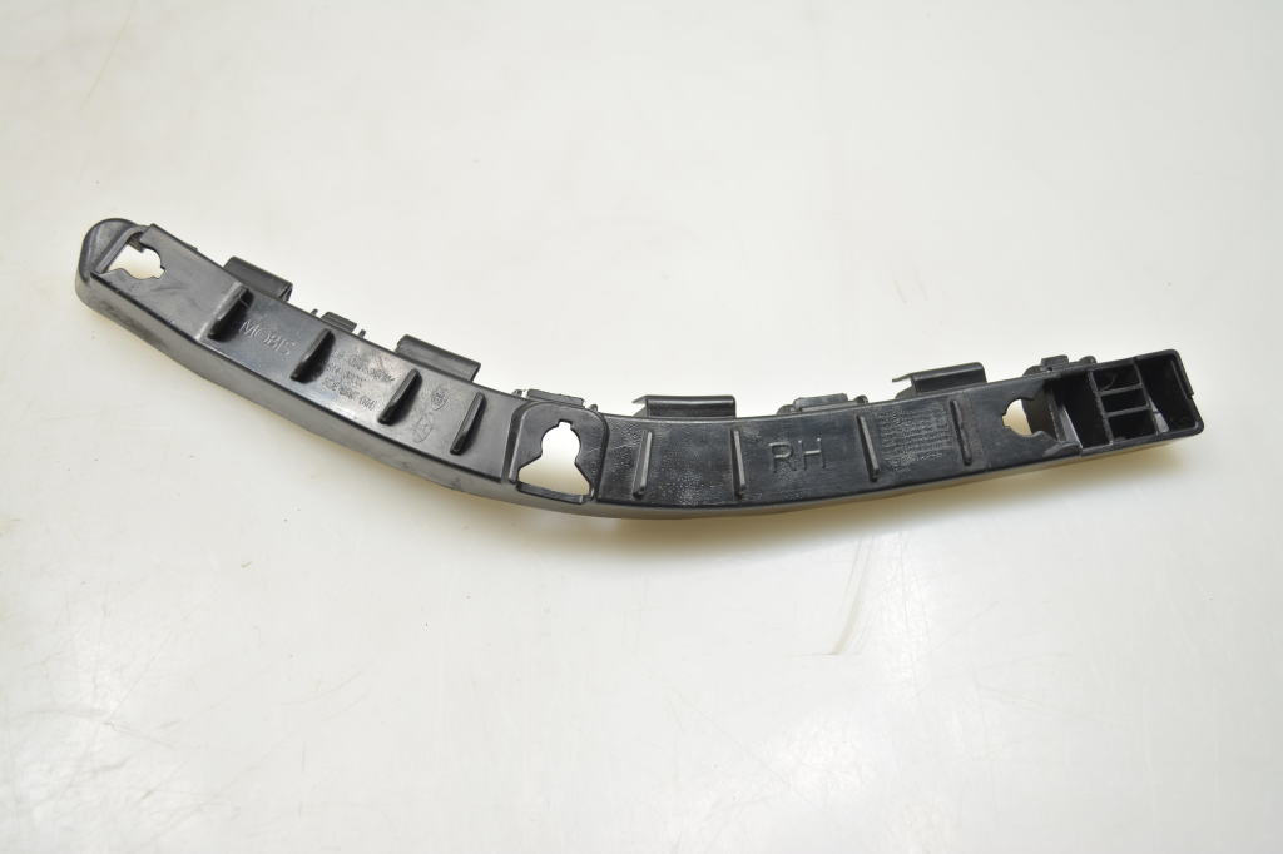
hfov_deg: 49.6
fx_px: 1389
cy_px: 427
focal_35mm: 39
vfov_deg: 34.2
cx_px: 642
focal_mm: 26
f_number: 4.2
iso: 100
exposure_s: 1/40
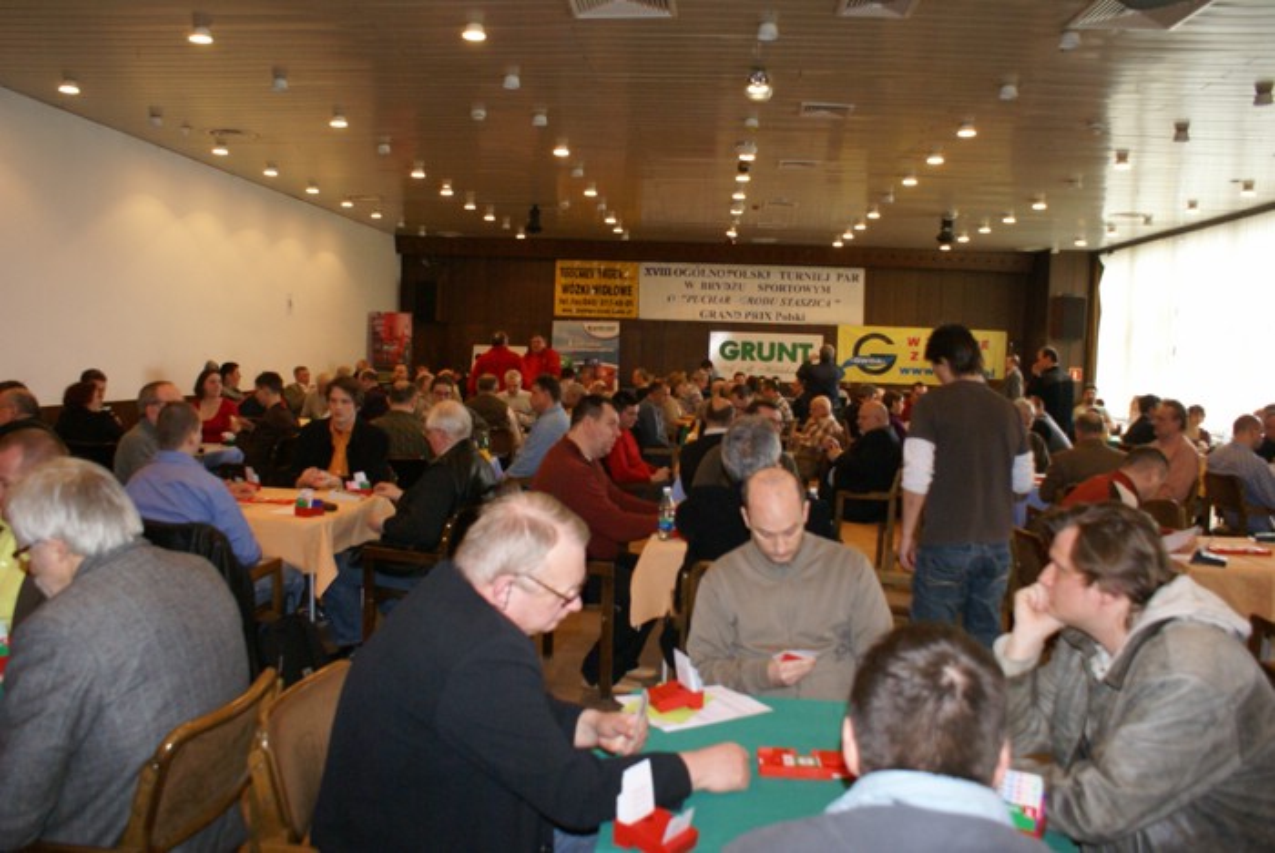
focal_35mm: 27
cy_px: 426
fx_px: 957
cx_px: 638
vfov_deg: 48.0
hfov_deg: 67.3
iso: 800
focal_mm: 18
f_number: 4
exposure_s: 1/25
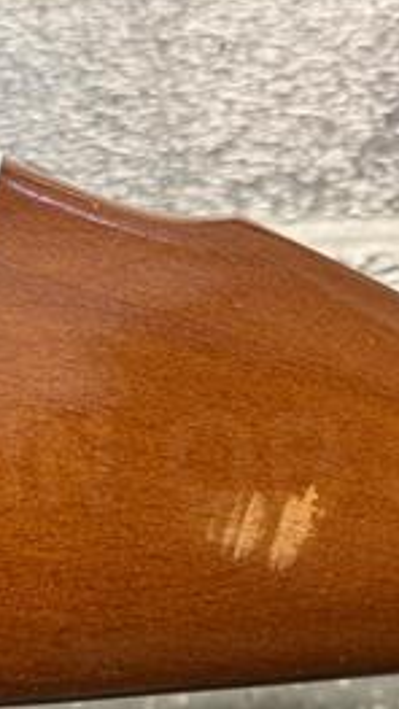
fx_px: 997
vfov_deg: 38.8
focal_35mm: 53
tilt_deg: -32.3
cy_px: 458
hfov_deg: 22.4
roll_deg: +2.6
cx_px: 303
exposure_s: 1/60
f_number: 1.78
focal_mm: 6.76
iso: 400
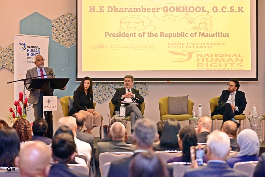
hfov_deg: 23.6
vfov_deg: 15.9
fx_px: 633
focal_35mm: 86
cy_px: 88
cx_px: 132
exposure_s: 1/200
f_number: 3.2
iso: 3200
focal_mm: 86
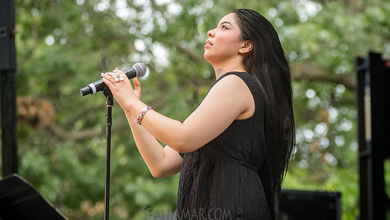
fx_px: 1407
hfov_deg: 15.8
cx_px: 226
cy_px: 79
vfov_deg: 8.9
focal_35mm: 136
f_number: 3.5
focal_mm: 105
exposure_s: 1/500
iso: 500
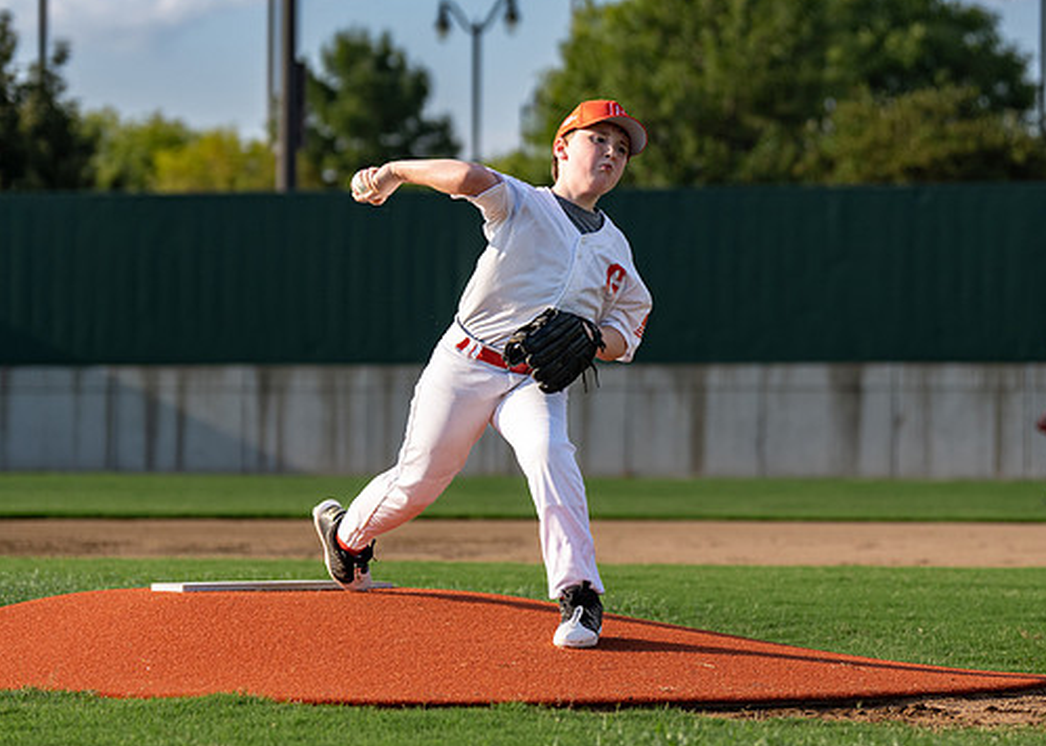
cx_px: 613
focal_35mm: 168
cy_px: 290
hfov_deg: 12.0
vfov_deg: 8.6
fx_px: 4989
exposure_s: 1/4000
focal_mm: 95
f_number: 2.8
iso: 200
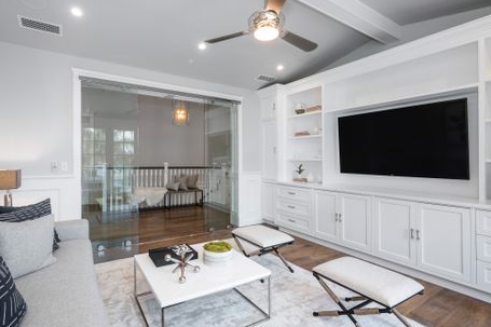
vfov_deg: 67.3
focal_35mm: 18
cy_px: 164
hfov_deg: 89.8
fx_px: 245
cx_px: 223
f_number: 8
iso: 320
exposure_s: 1/13
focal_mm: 16
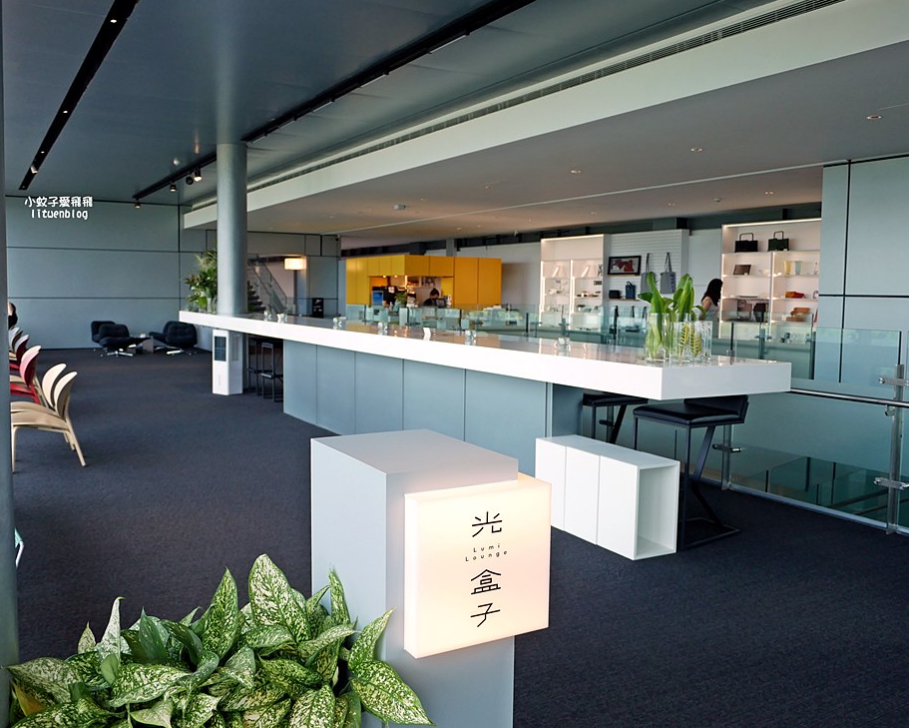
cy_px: 355
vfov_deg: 48.5
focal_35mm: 30
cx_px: 441
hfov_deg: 58.8
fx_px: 807
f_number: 2.5
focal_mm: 14
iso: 200
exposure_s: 1/250
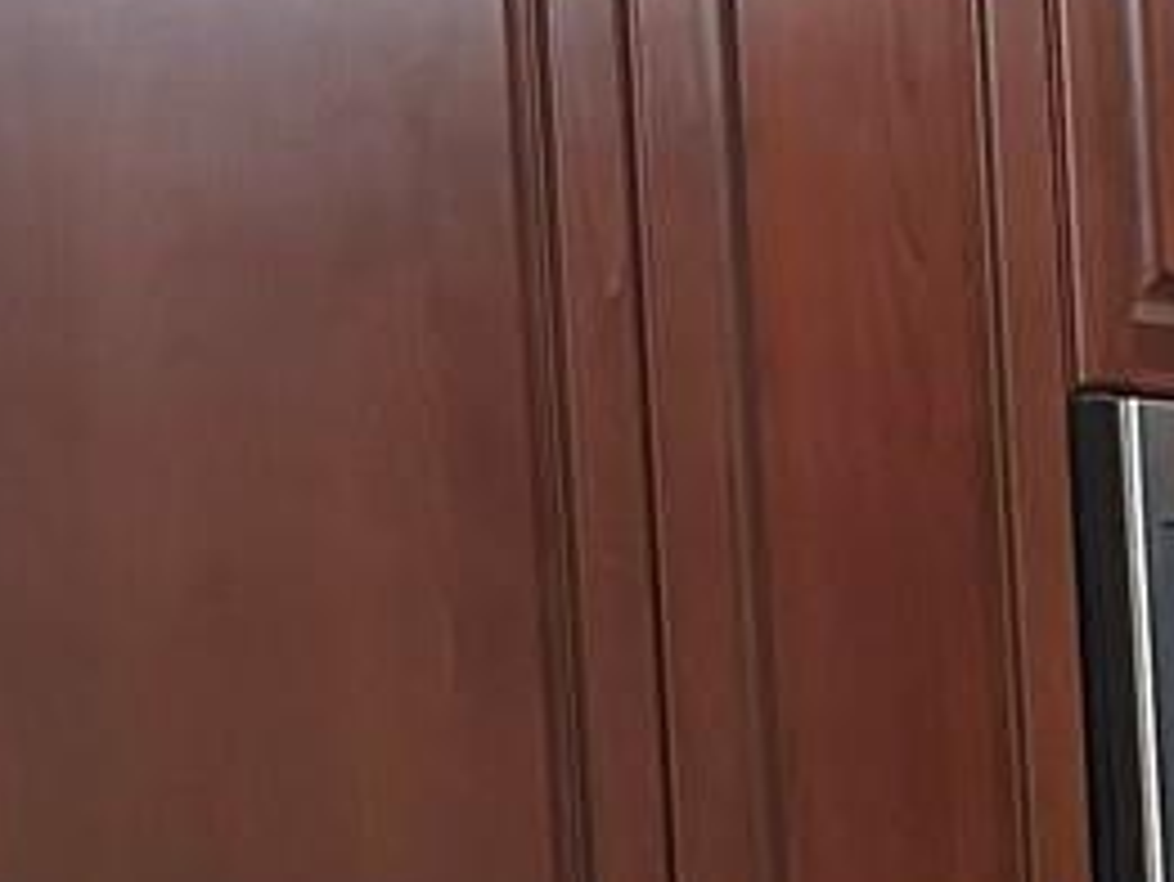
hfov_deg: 11.5
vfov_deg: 9.8
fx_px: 4988
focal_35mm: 147
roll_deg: +1.0
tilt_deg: -6.0
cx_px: 2618
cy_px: 1341
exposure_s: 1/40
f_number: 1.78
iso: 800
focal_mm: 6.86
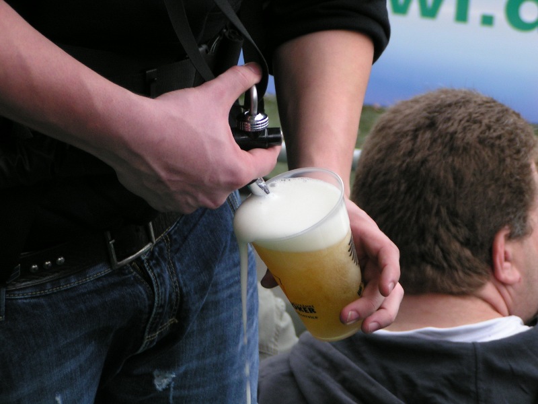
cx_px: 269
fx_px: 2114
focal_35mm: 136
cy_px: 202
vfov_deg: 10.9
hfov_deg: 14.5
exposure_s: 1/125
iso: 100
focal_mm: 20.9
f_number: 3.5
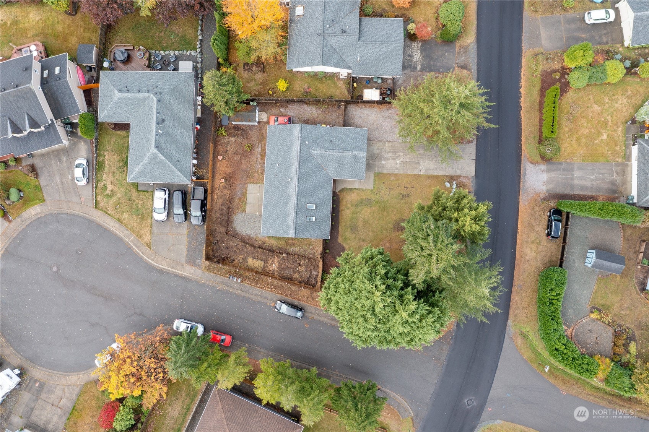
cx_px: 324
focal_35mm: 28
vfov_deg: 46.4
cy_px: 216
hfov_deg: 65.5
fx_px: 505
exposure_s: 1/100
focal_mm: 10.26
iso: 100
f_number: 4
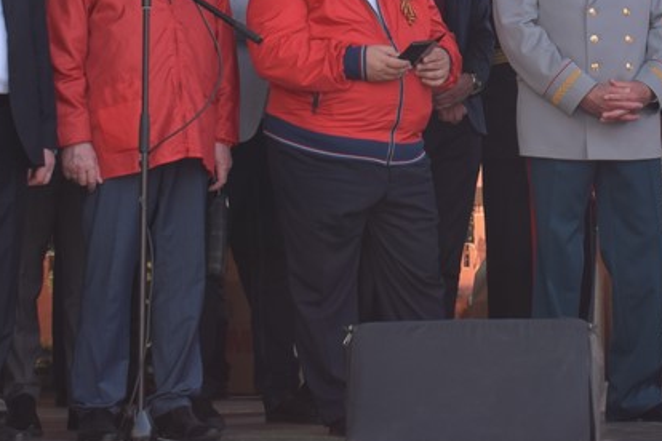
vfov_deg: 9.5
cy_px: -97
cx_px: 515
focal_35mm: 142
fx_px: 2611
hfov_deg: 14.4
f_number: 6.3
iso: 100
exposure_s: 1/160
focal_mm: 34
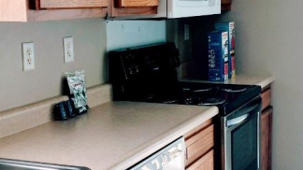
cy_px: 94
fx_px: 522
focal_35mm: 65
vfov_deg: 18.5
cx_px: 188
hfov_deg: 32.2
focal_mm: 4.15
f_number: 2.2
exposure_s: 1/60
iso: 40
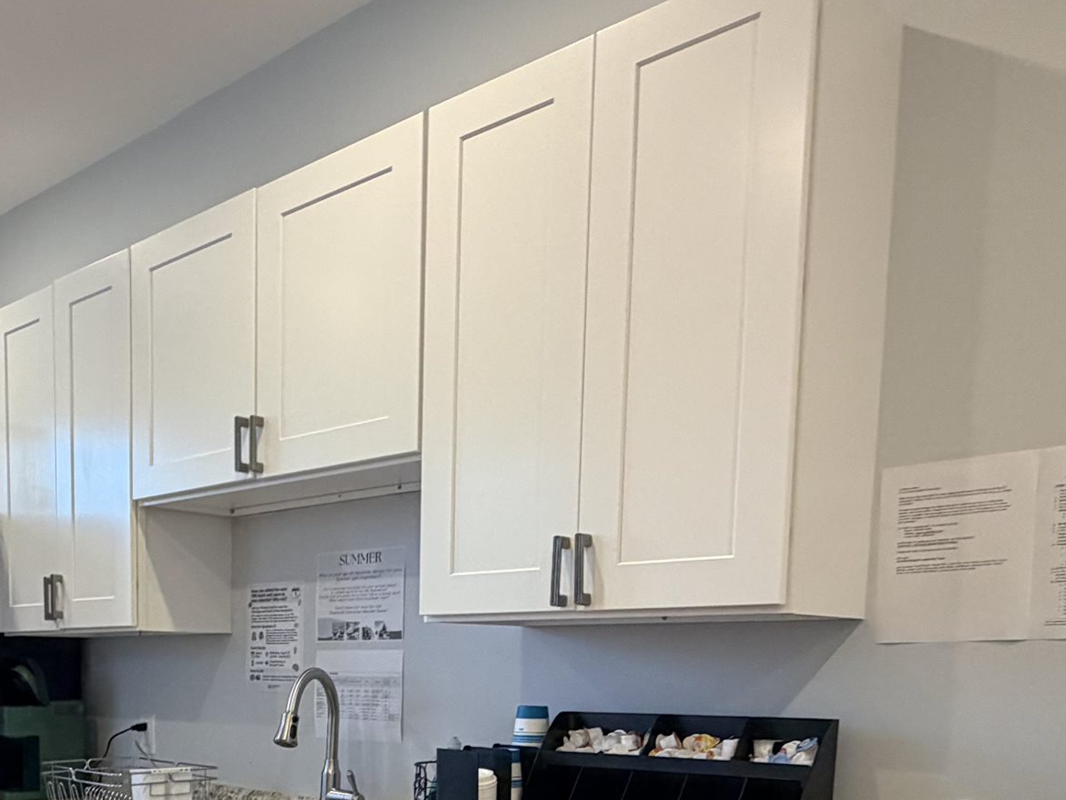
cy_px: 788
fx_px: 1140
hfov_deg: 48.3
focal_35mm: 37
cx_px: 276
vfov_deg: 35.3
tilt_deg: -6.1
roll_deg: -0.1
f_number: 2.2
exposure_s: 1/120
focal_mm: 2.22
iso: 320
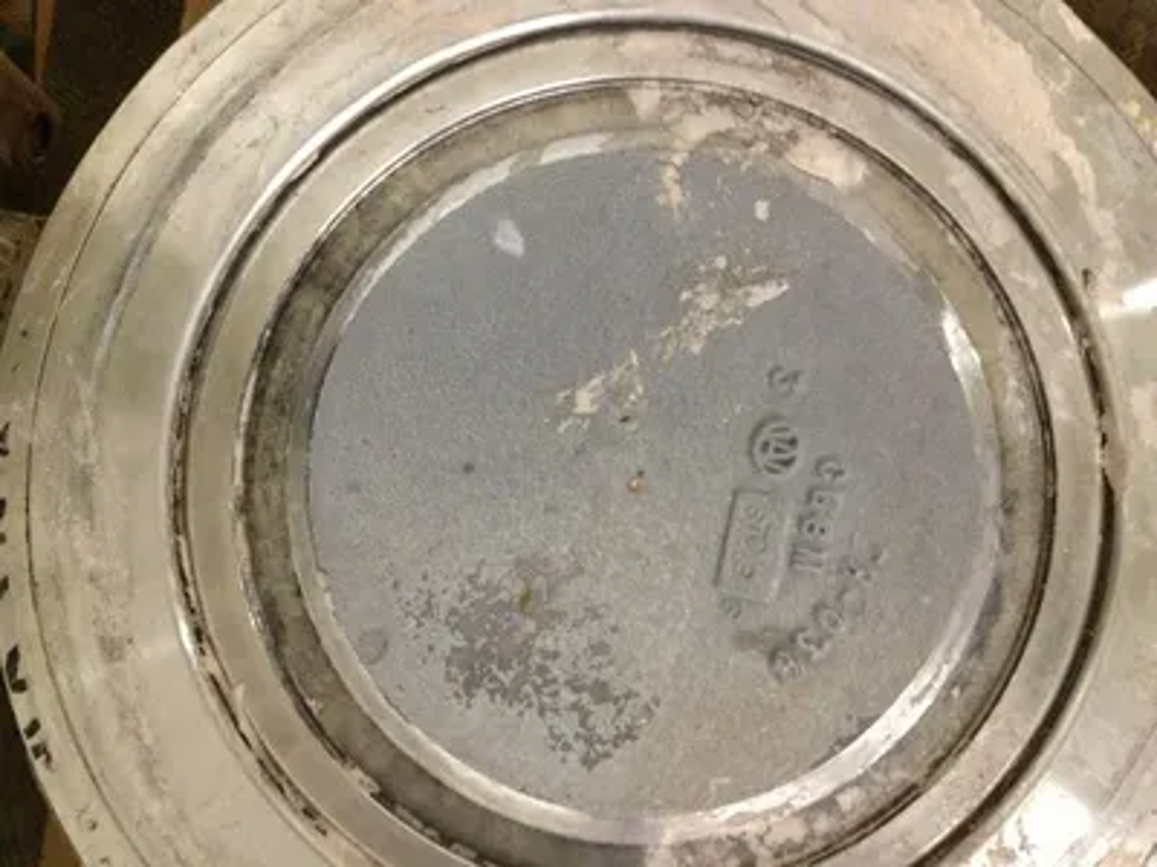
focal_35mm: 35
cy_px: 434
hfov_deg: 52.6
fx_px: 1170
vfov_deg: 40.7
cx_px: 578
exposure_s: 1/20
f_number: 2.4
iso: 320
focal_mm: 4.28
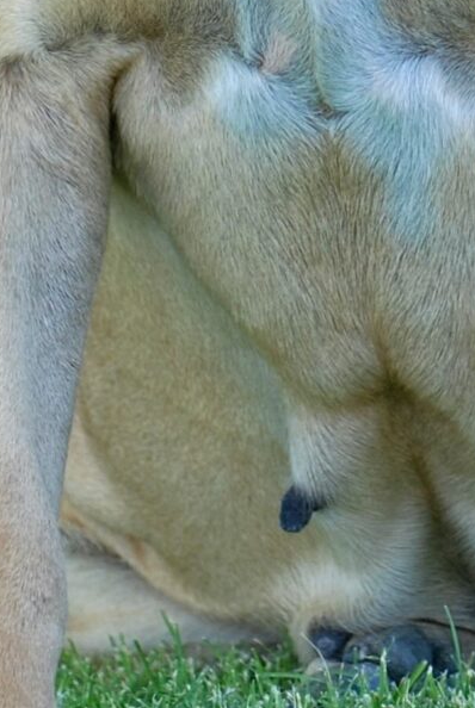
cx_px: 461
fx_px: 16566
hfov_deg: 1.6
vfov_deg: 2.4
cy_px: -224
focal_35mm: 840
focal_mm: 130
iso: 100
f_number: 2.8
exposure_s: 1/125
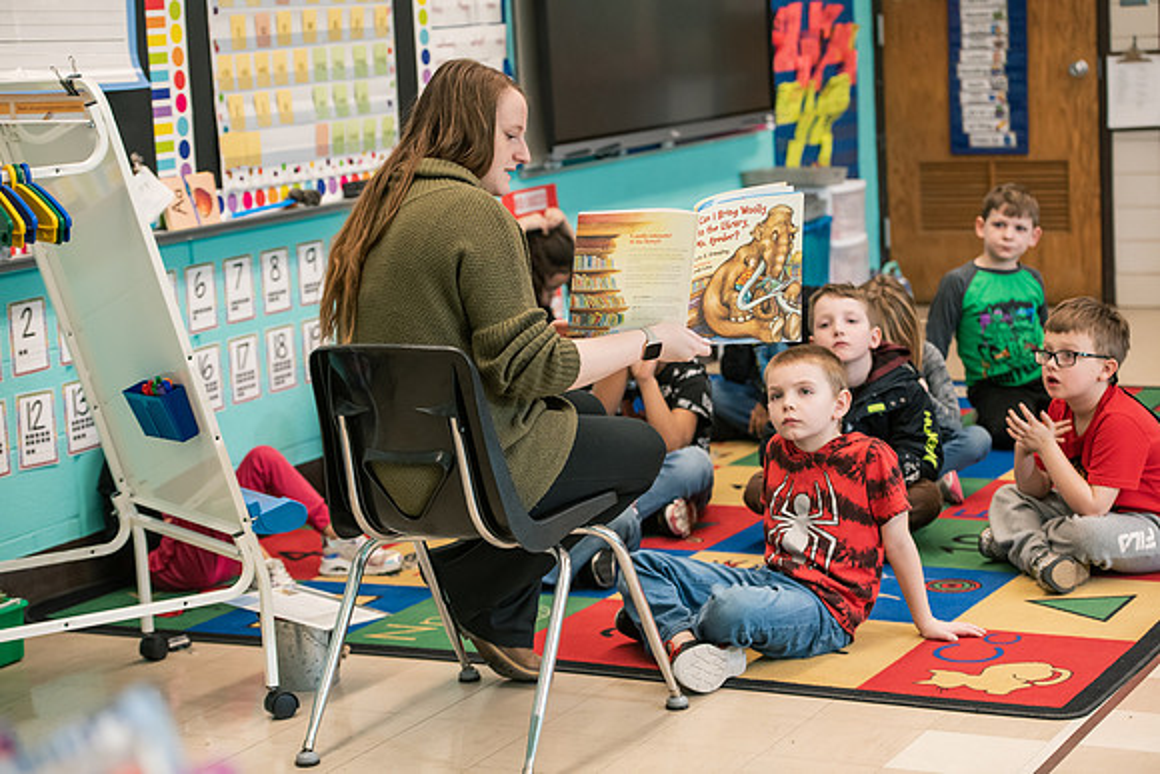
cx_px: 580
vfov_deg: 17.5
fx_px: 2514
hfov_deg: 26.0
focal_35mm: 78
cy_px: 387
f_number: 3.2
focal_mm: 78
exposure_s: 1/160
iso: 1600
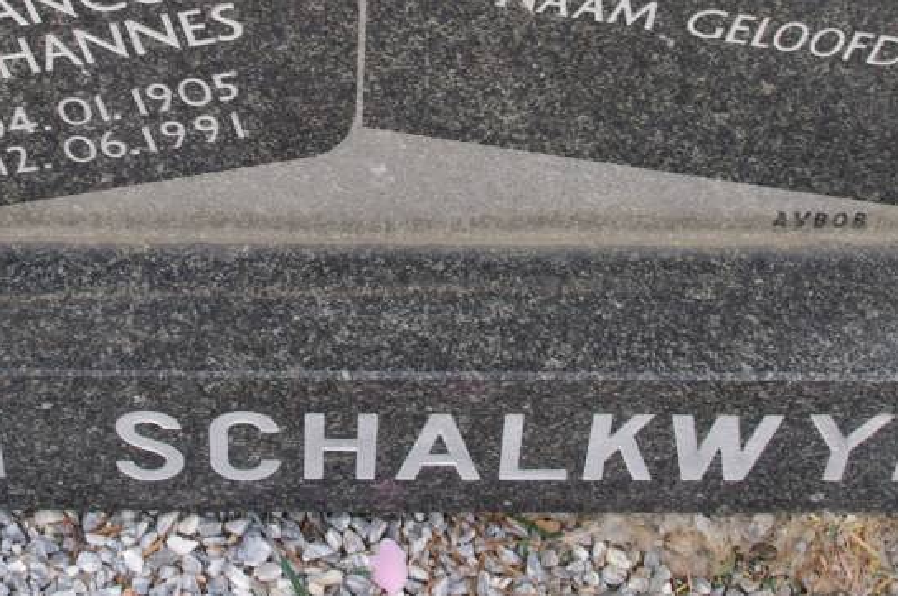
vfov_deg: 15.5
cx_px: 340
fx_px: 2142
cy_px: -6
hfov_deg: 23.6
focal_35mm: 86
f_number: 11
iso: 800
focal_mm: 26.25
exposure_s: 1/125
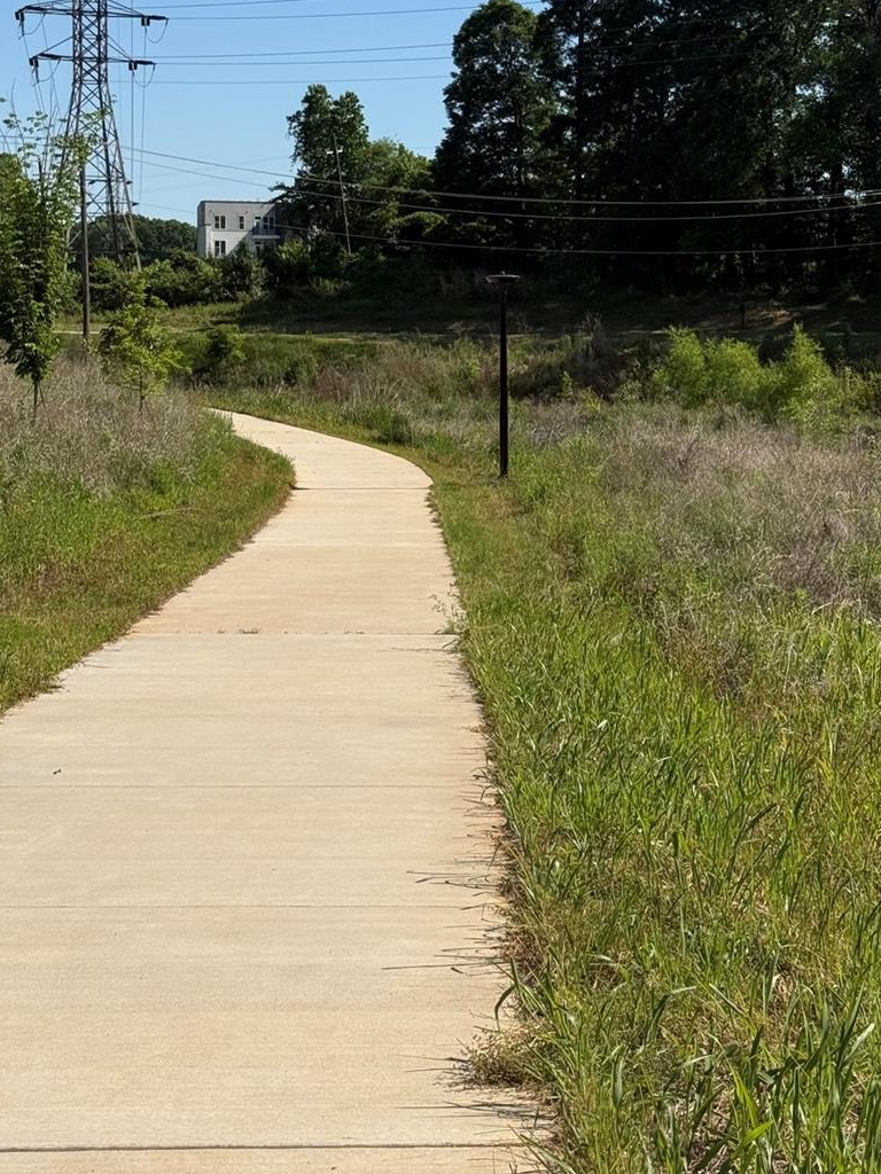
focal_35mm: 72
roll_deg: +0.6
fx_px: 2443
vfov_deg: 26.9
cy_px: 376
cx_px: 471
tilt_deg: -0.9
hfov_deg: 20.4
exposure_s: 1/7143
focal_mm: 6.76
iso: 100
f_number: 1.78
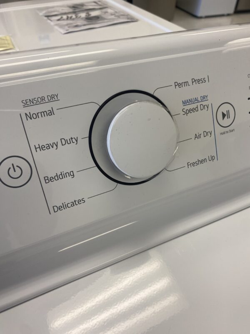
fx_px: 250
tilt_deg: -44.7
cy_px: 167
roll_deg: -3.4
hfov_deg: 53.1
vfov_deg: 67.3
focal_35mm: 26
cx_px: 125
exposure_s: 1/131
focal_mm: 4.25
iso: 50
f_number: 1.8
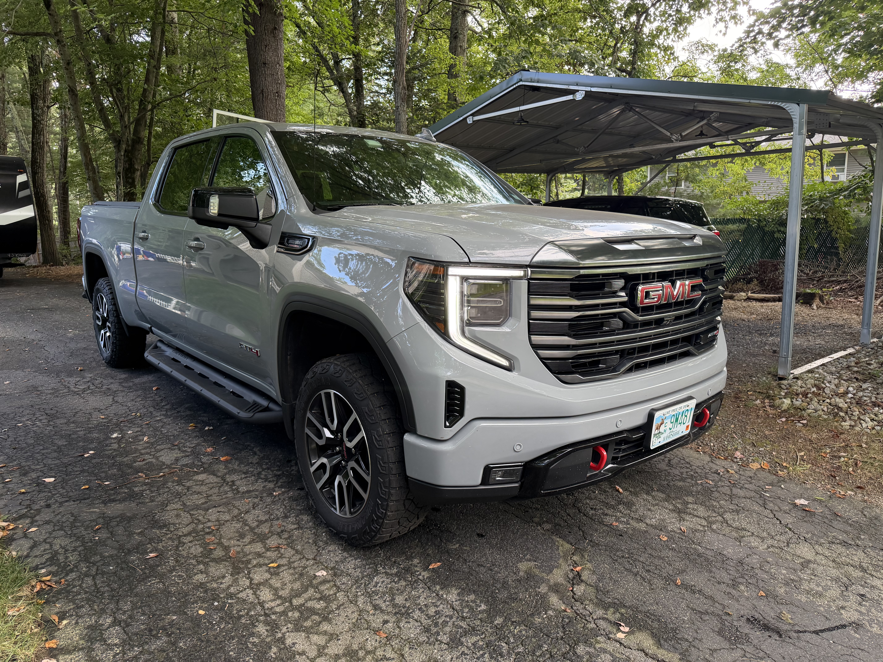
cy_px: 331
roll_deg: +3.0
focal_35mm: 24
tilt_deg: -7.7
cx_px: 442
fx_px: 612
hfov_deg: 71.6
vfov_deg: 56.8
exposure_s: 1/191
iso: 200
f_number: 1.78
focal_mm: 6.76
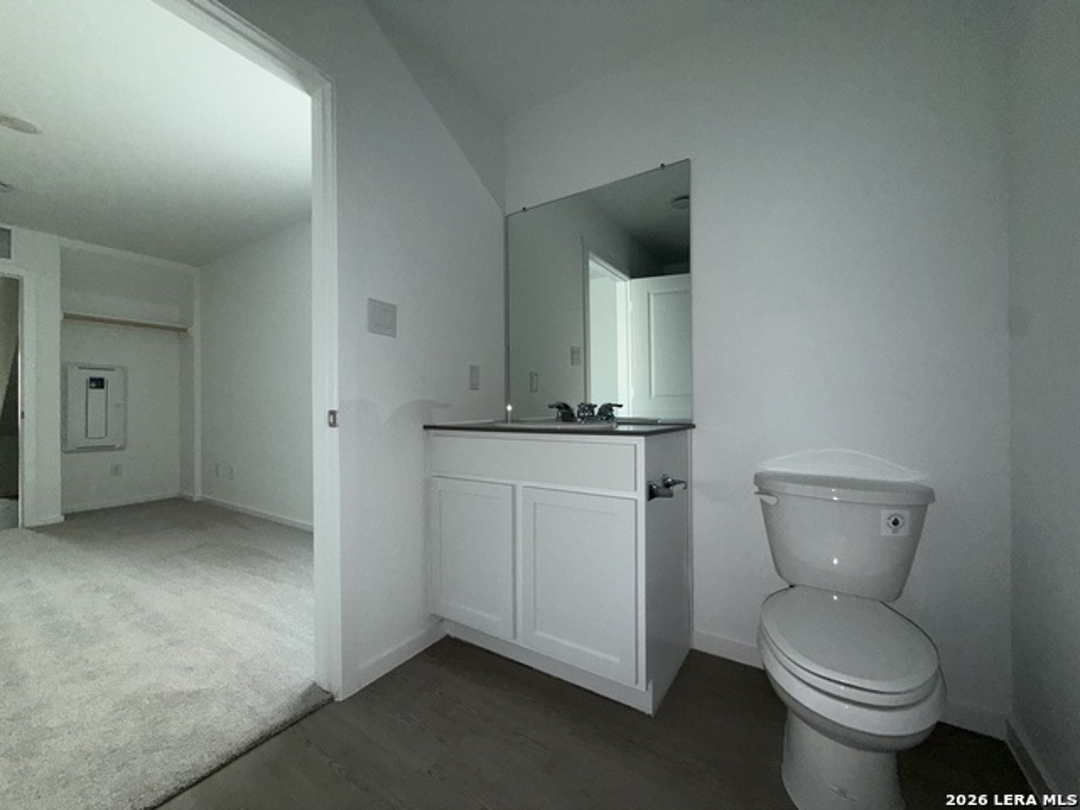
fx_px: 437
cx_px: 540
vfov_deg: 85.7
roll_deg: -0.1
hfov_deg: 102.1
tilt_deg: +0.6
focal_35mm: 14
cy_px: 405
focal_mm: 2.22
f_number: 2.2
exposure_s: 1/60
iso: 100
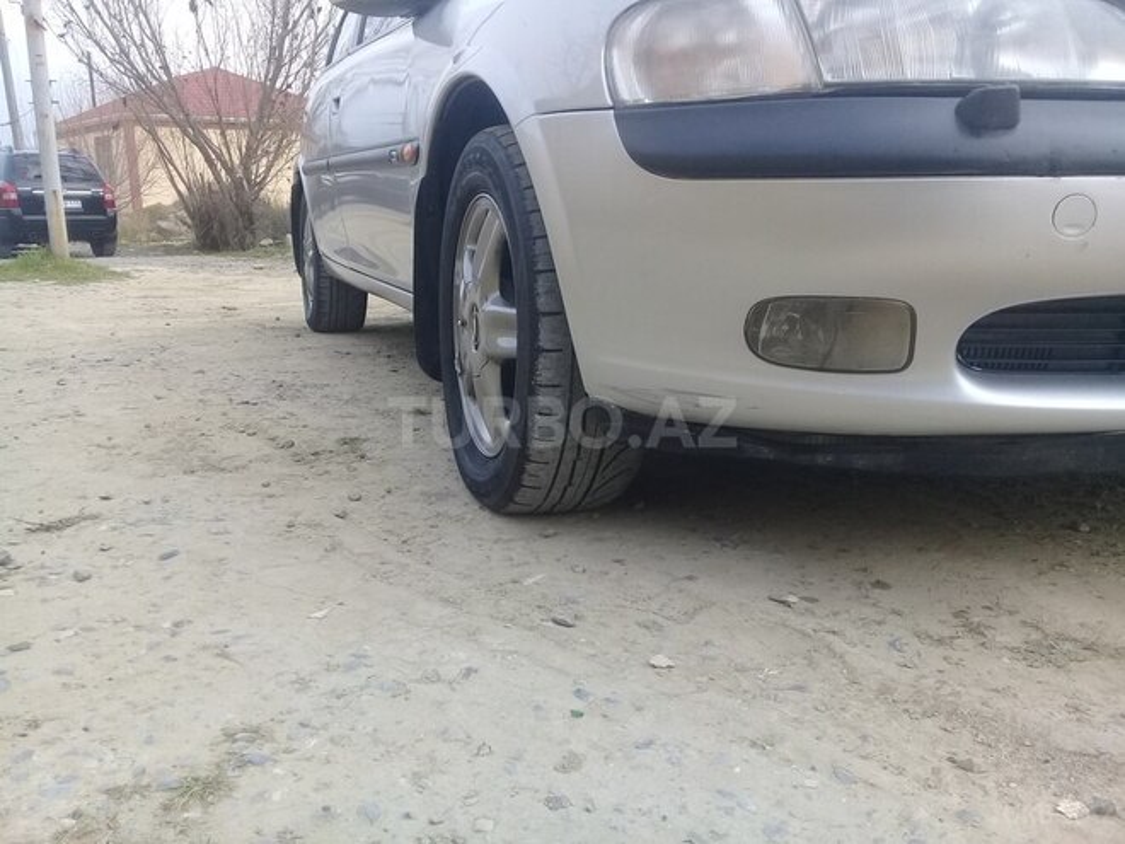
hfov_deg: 58.4
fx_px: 1007
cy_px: 422
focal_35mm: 31
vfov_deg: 45.4
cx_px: 562
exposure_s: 1/131
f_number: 2.2
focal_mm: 3.3
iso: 50
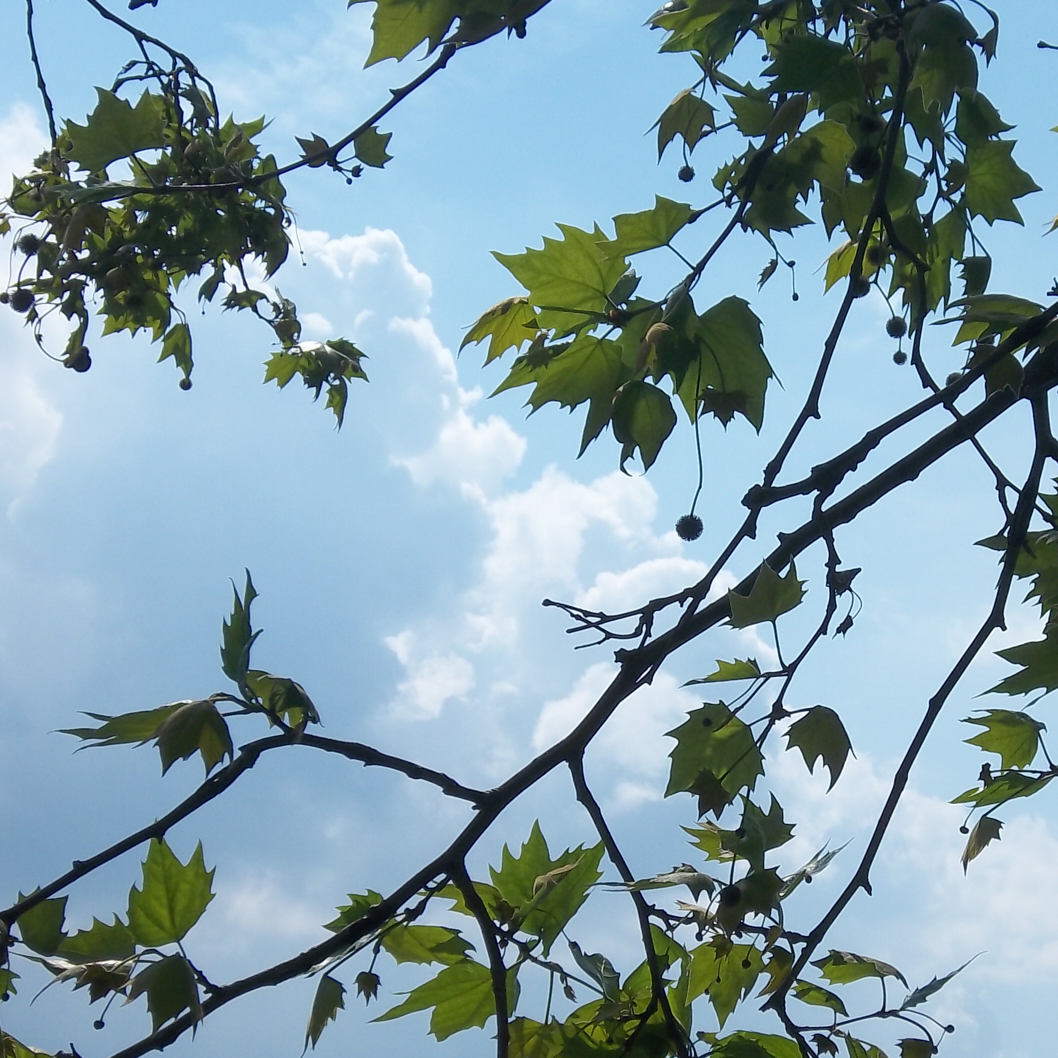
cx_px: 799
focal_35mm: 97
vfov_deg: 17.9
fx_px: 3354
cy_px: 641
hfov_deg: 17.8
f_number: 11.9
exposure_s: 1/200
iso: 64
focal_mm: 10.4
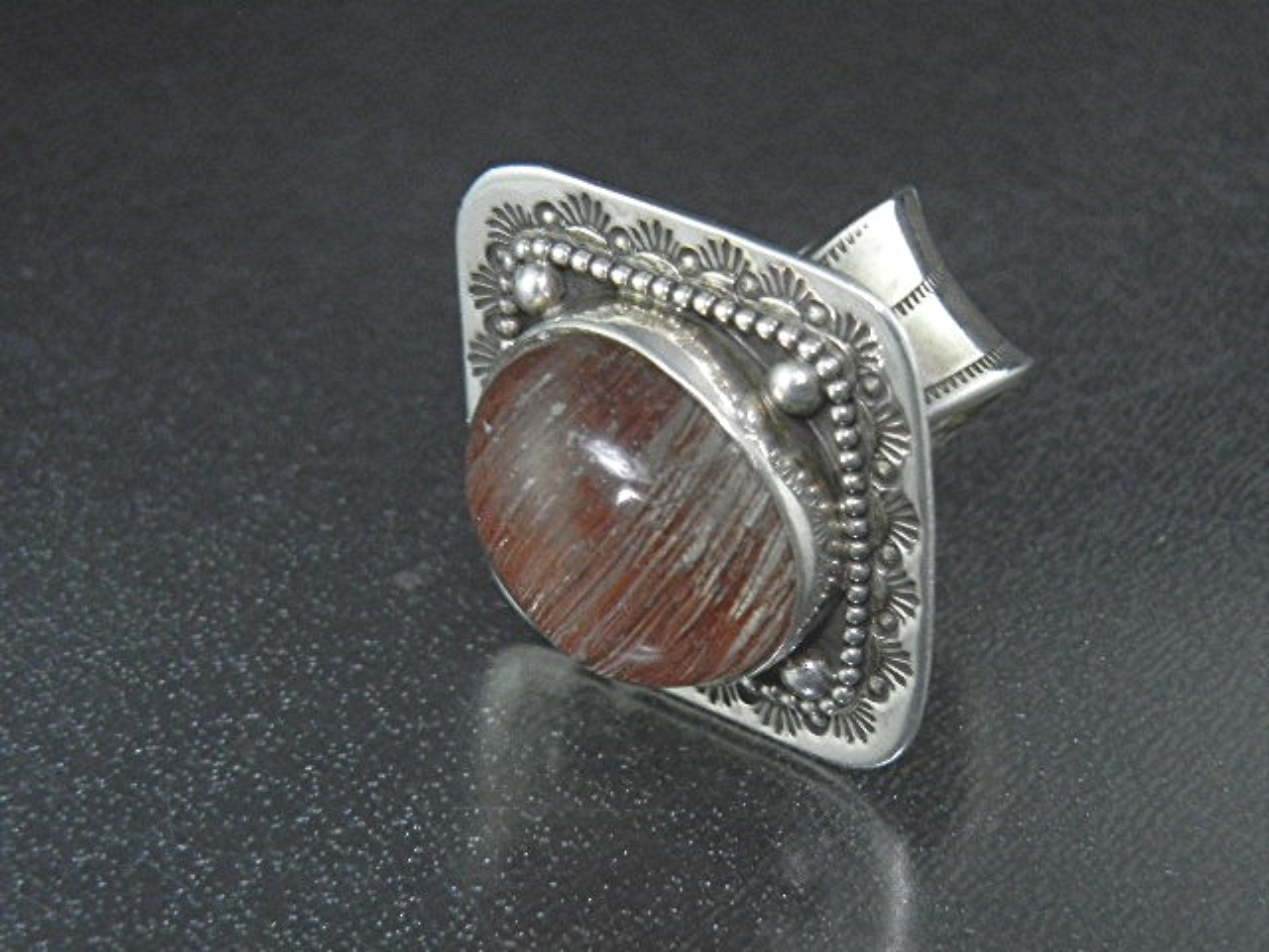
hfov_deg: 25.3
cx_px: 634
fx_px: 2823
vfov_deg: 19.1
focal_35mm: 77
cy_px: 476
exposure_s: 1/30
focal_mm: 13.9
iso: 800
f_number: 8.6
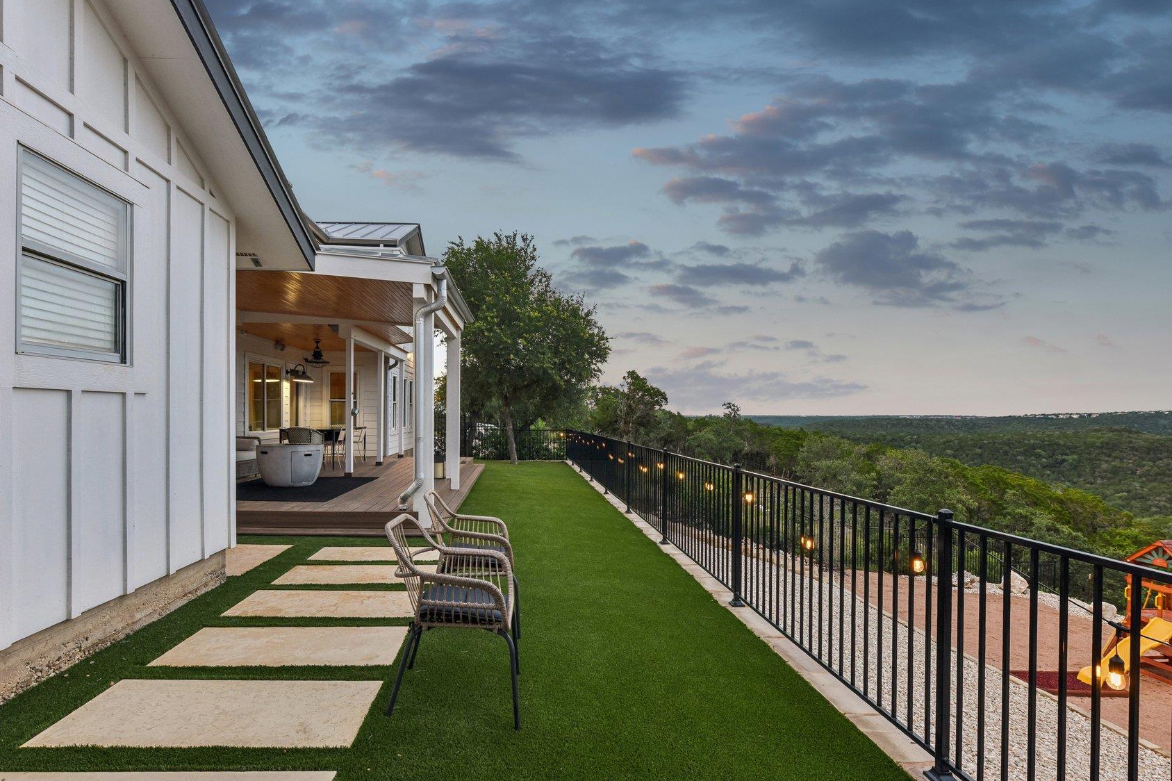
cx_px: 534
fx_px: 553
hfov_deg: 93.1
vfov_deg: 70.3
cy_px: 415
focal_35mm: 17
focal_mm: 14
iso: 320
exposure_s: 1/15
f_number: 8
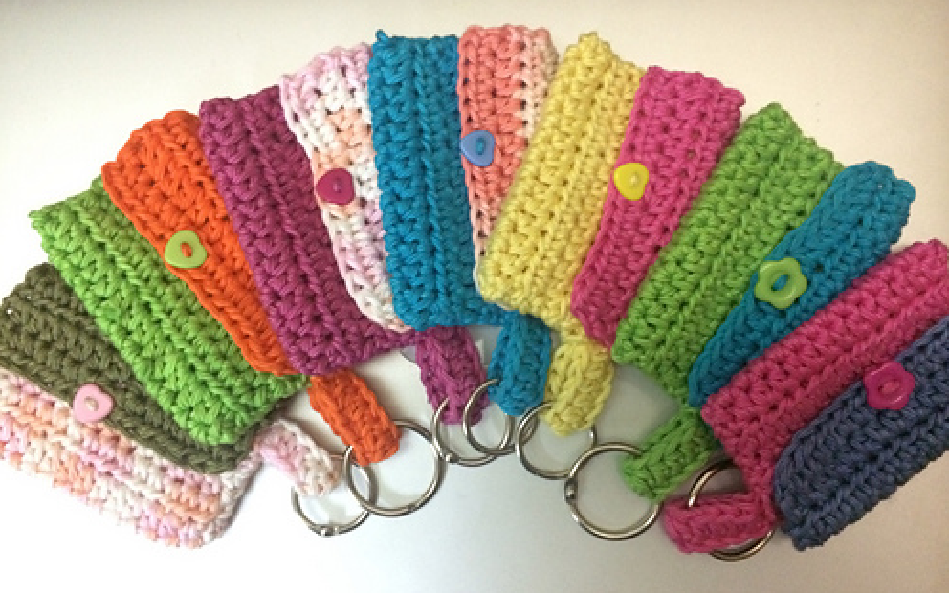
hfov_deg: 61.2
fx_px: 802
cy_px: 318
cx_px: 474
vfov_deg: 40.6
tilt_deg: -85.8
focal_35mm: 31
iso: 500
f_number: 2.2
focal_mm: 4.15
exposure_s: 1/17
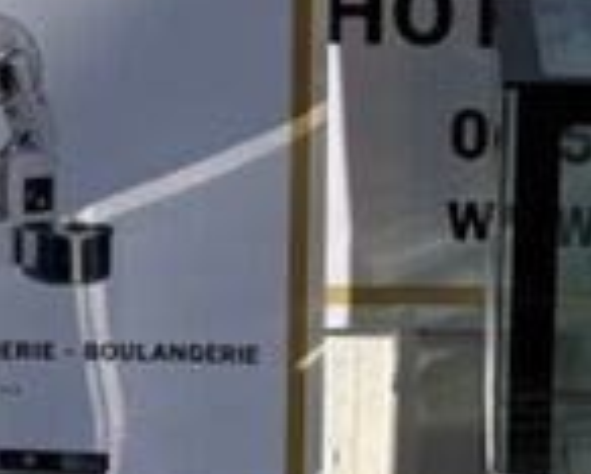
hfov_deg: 16.8
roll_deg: -1.2
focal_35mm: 111
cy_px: 81
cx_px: 631
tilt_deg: -9.9
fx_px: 1943
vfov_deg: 13.8
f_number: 1.6
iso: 32
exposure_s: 1/5556
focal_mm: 4.2
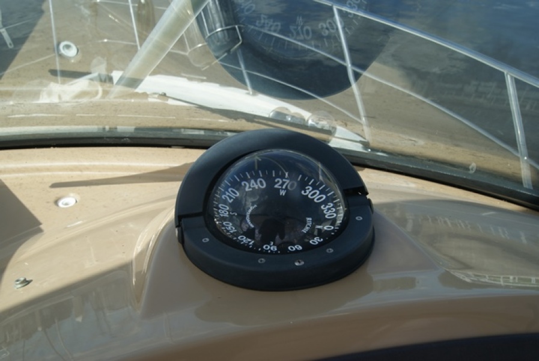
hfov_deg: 53.1
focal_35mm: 36
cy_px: 180
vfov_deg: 37.0
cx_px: 270
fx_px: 540
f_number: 11
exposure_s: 1/80
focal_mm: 24
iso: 100
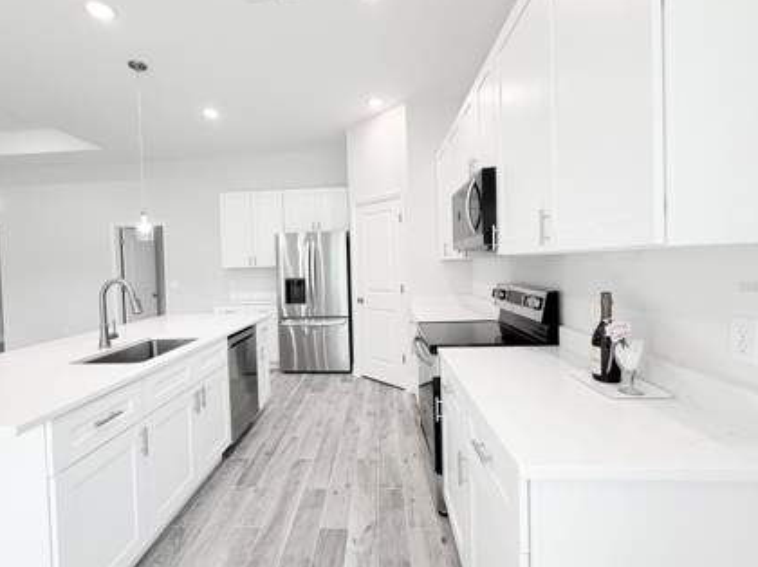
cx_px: 357
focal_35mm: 16
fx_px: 350
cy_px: 286
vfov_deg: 78.0
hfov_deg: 94.5
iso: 125
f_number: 2.2
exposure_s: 1/120
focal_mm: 2.22
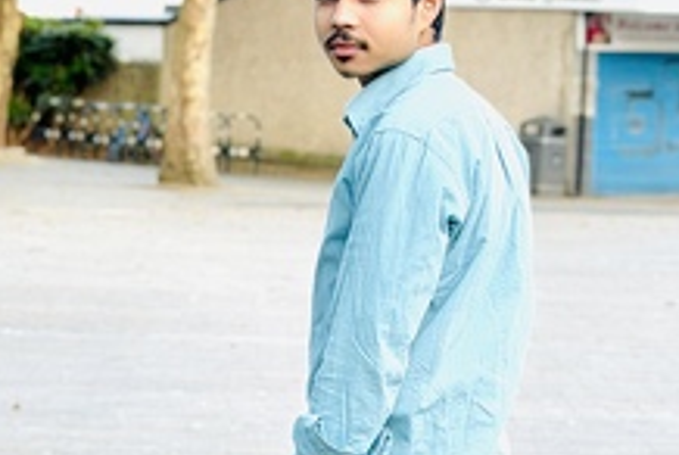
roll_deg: -1.1
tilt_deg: -3.7
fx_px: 3022
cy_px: 277
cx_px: 301
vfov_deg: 8.6
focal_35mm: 160
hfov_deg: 12.8
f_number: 1.78
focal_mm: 6.76
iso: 160
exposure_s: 1/158
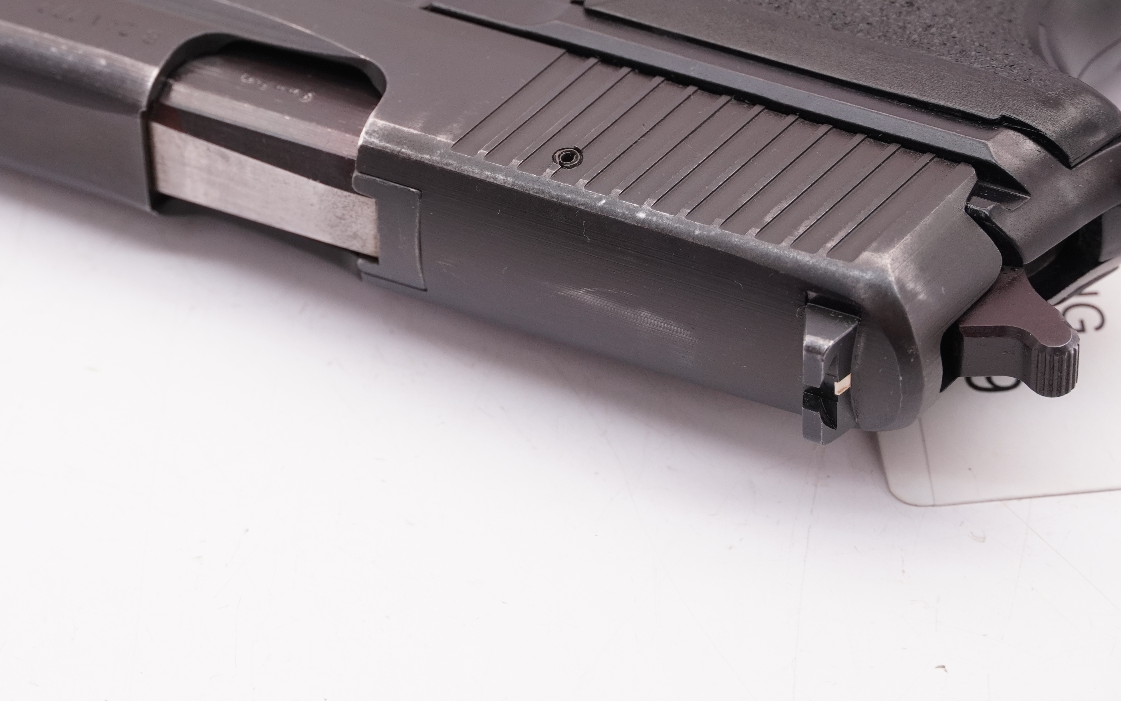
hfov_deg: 12.6
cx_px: 365
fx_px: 5065
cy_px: 162
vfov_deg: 7.9
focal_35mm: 166
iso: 500
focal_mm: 71
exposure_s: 1/125
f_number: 5.6
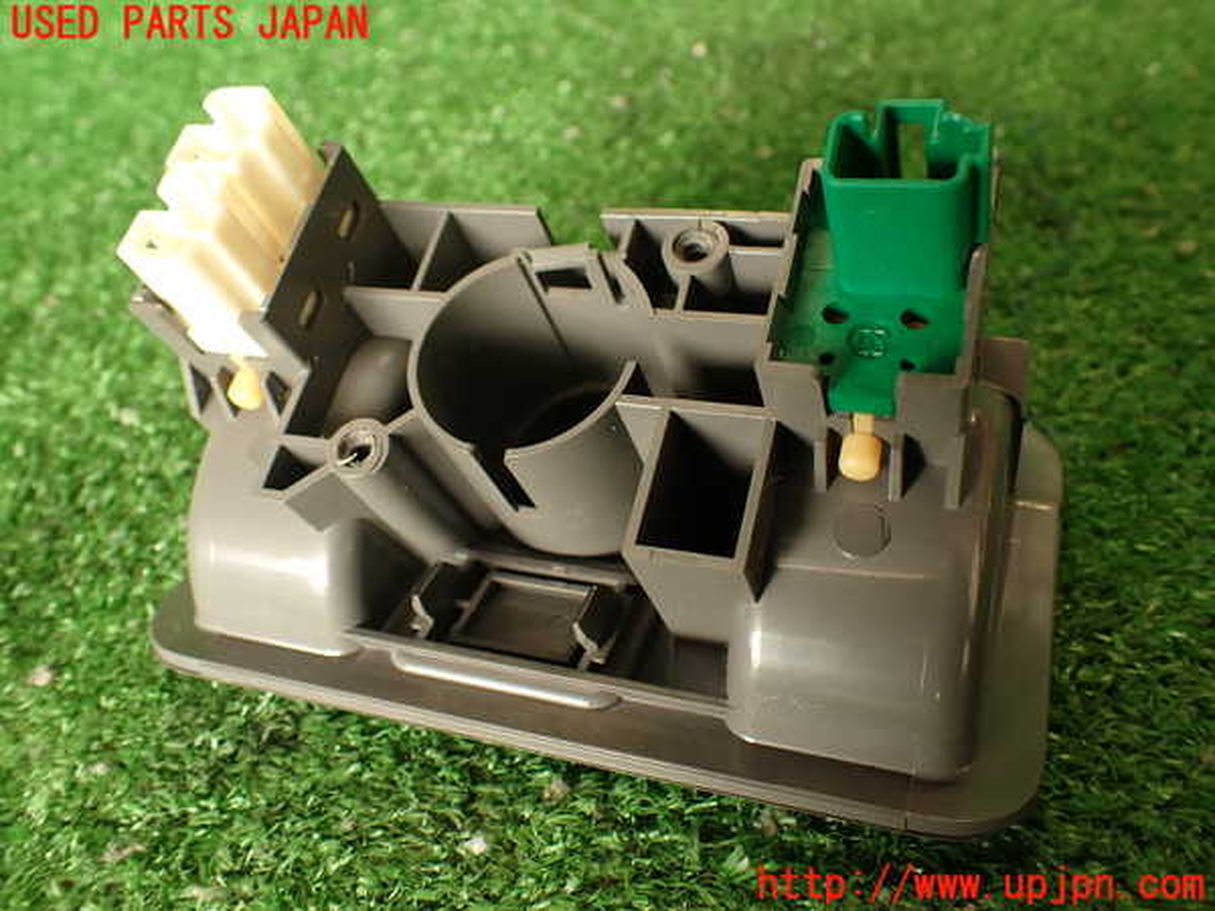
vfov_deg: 46.8
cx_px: 608
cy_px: 456
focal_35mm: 30
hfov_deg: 60.0
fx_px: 1053
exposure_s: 1/60
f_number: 2.3
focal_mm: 5.4
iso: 160
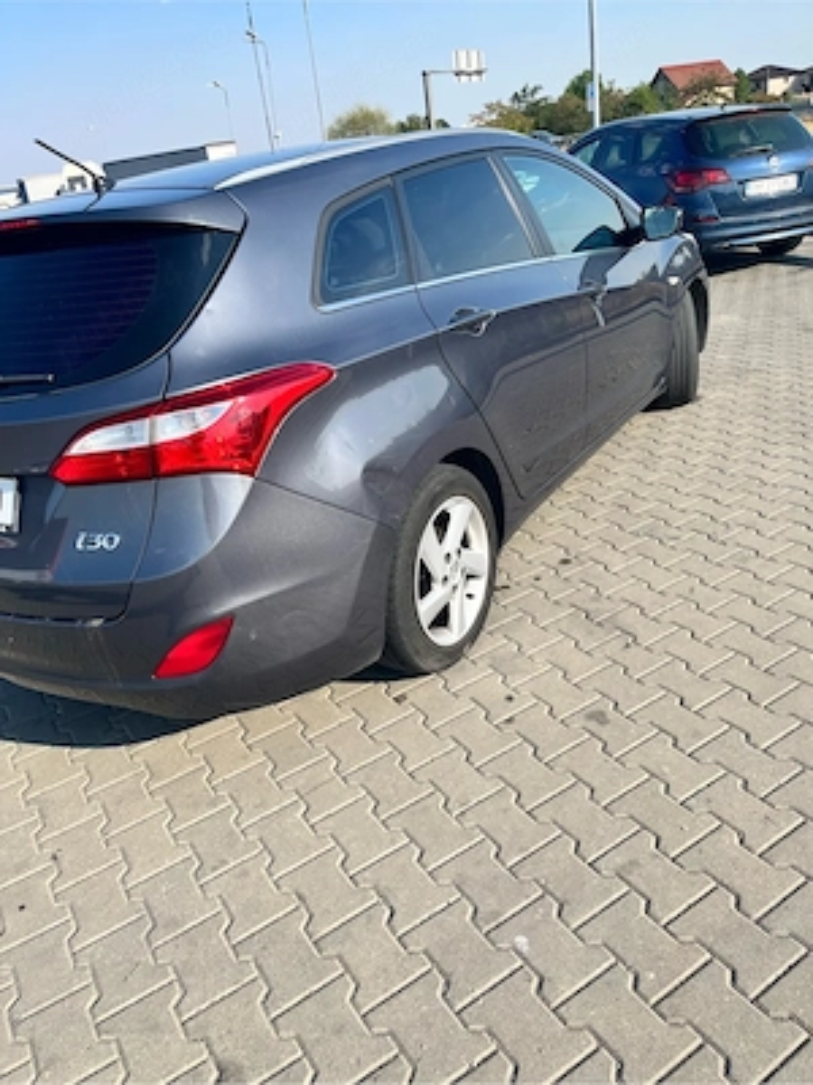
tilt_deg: -25.3
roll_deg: +9.3
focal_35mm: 26
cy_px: 542
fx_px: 814
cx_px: 406
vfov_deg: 67.3
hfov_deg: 53.1
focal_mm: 5.1
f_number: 1.6
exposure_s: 1/2062
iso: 50
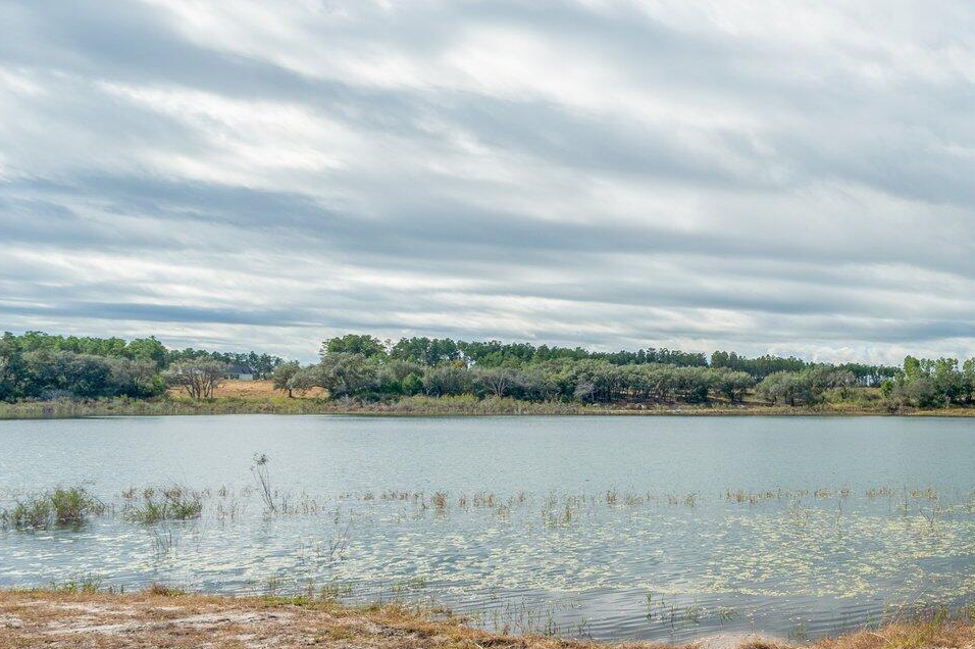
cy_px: 417
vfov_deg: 43.1
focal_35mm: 30
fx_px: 812
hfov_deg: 49.8
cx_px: 985
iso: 100
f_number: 9
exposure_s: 1/640
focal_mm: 14
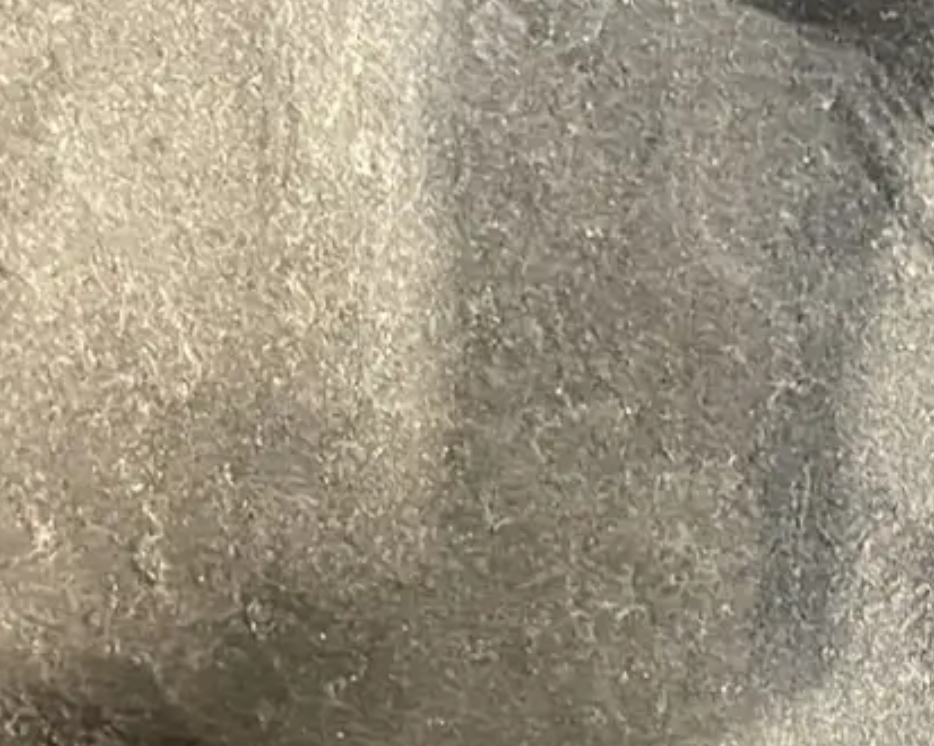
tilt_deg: -89.3
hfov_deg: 16.0
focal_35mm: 118
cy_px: 925
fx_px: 3260
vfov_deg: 12.7
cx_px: 934
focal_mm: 4.2
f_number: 1.6
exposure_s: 1/33
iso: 500
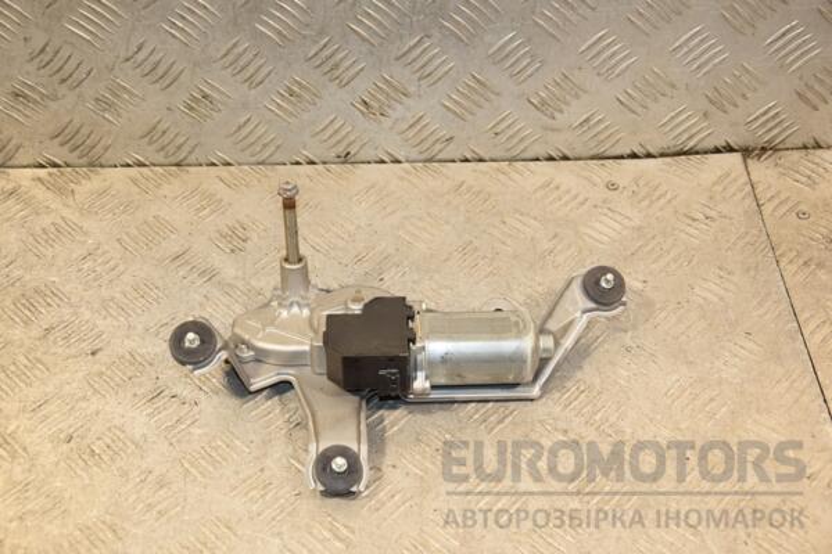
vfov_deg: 25.8
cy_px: 277
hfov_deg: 37.9
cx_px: 416
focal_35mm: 52
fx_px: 1213
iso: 800
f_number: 5.6
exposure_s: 1/200
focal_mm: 35
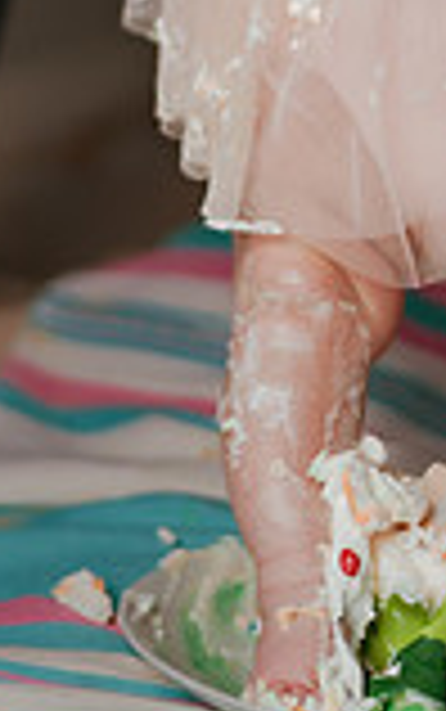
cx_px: 469
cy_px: -122
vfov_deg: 12.2
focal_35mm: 168
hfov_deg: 7.8
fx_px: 3261
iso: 50
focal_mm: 58
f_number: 1.8
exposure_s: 1/4000
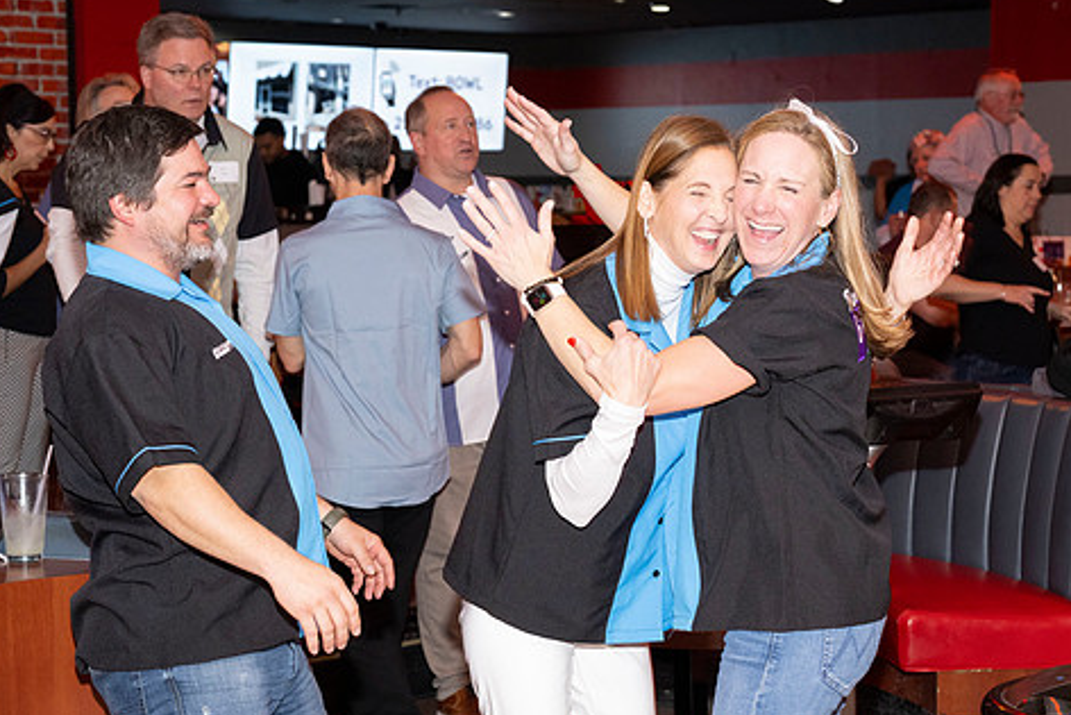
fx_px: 2232
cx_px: 624
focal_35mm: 75
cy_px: 405
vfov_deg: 18.2
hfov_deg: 26.9
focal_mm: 61
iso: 2000
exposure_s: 1/100
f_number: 5.6
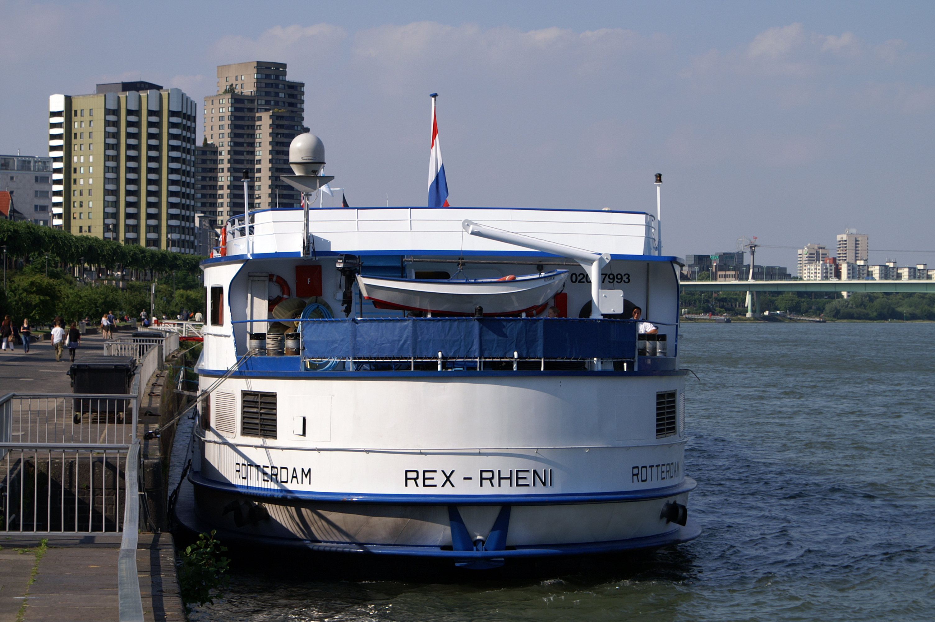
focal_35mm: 90
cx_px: 468
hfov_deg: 22.6
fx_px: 2335
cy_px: 311
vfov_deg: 15.2
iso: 100
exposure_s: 1/800
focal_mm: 60
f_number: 7.1
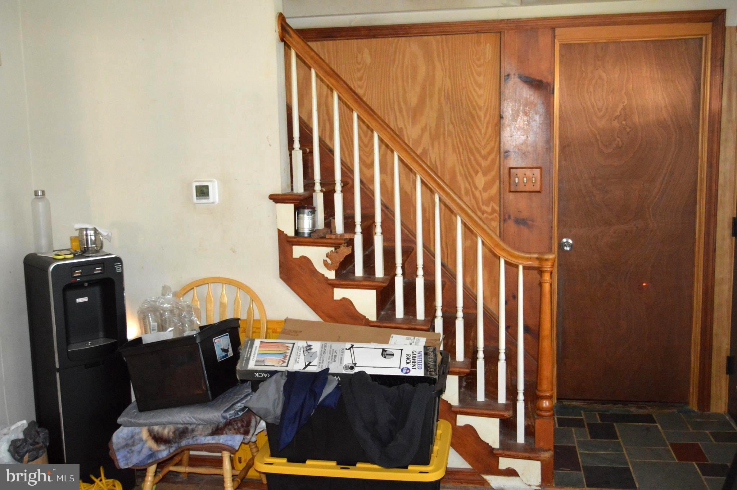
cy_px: 245
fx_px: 736
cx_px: 368
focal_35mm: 36
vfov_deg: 36.8
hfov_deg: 53.2
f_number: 3.8
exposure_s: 1/100
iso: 3200
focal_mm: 24
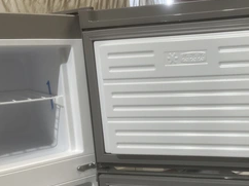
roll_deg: +0.8
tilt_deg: -10.6
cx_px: 195
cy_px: 102
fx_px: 309
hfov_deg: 42.1
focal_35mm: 43
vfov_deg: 33.5
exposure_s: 1/120
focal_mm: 5.1
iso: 100
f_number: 1.6
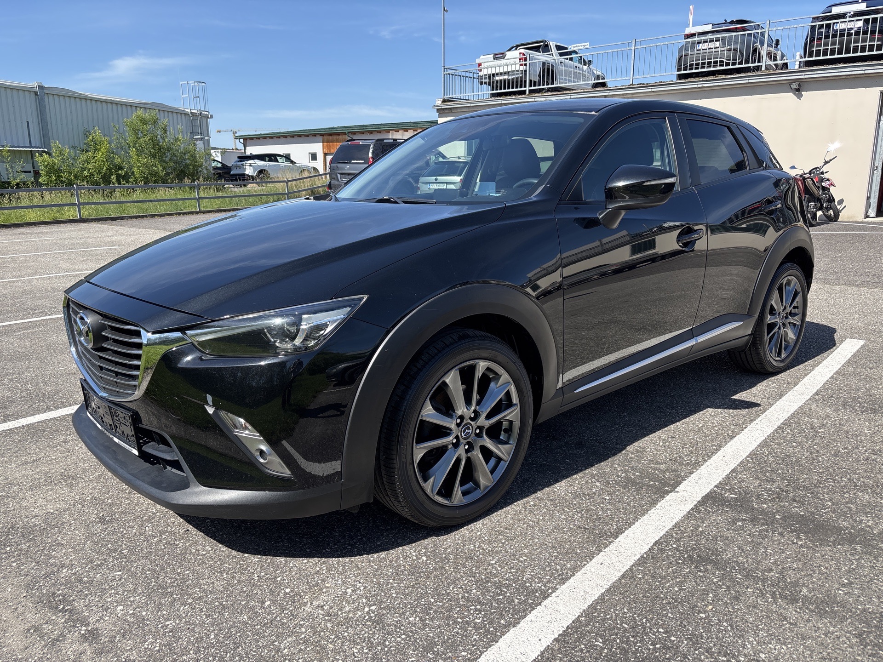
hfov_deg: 67.3
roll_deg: +0.2
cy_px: 331
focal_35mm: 26
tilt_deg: -12.8
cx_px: 442
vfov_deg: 53.1
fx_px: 663
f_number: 1.6
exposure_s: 1/1912
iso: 50
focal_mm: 5.96
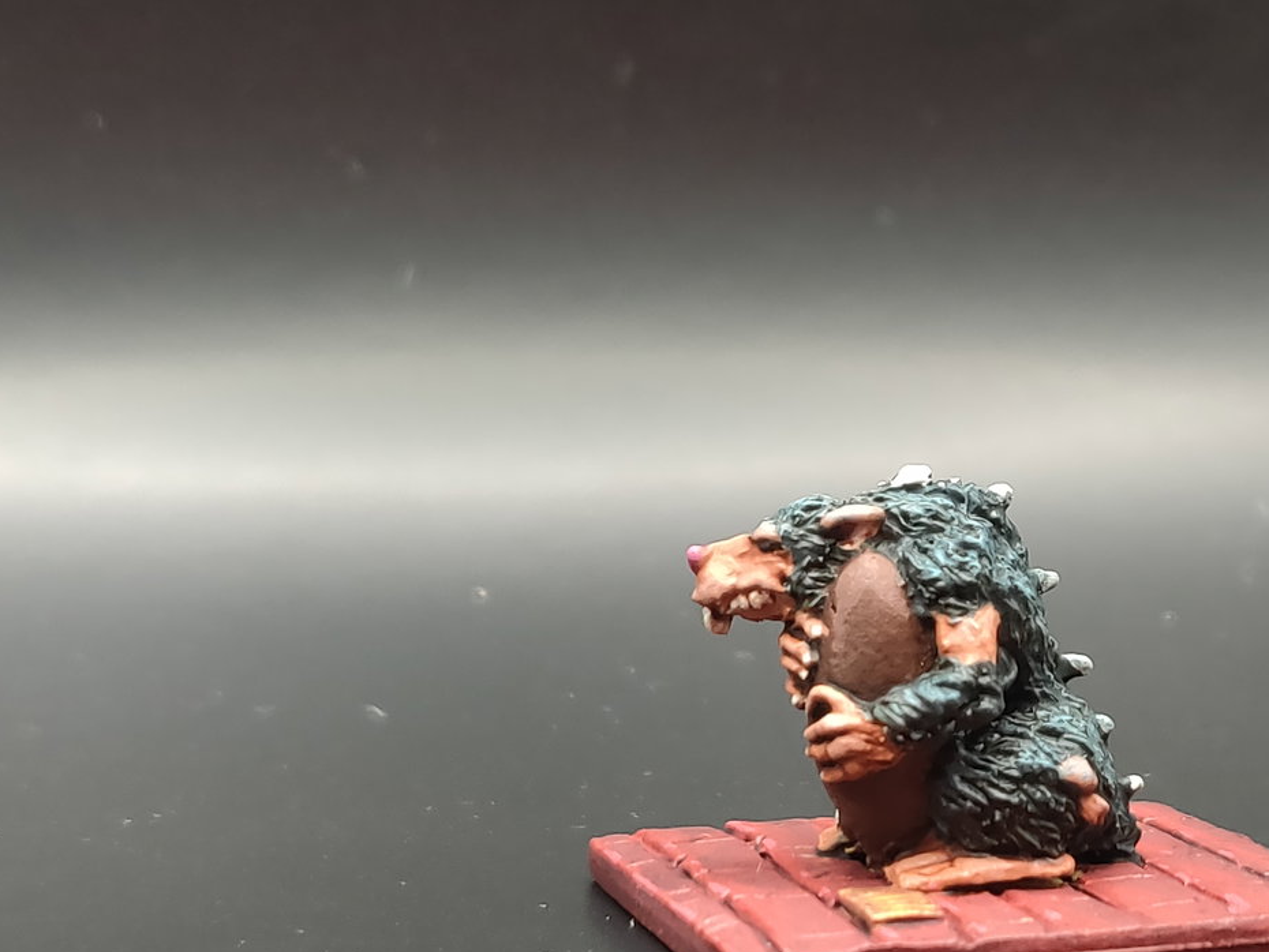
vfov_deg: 33.4
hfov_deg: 42.3
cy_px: 599
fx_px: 1577
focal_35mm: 43
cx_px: 974
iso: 400
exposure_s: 1/33
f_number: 1.7
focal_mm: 4.25
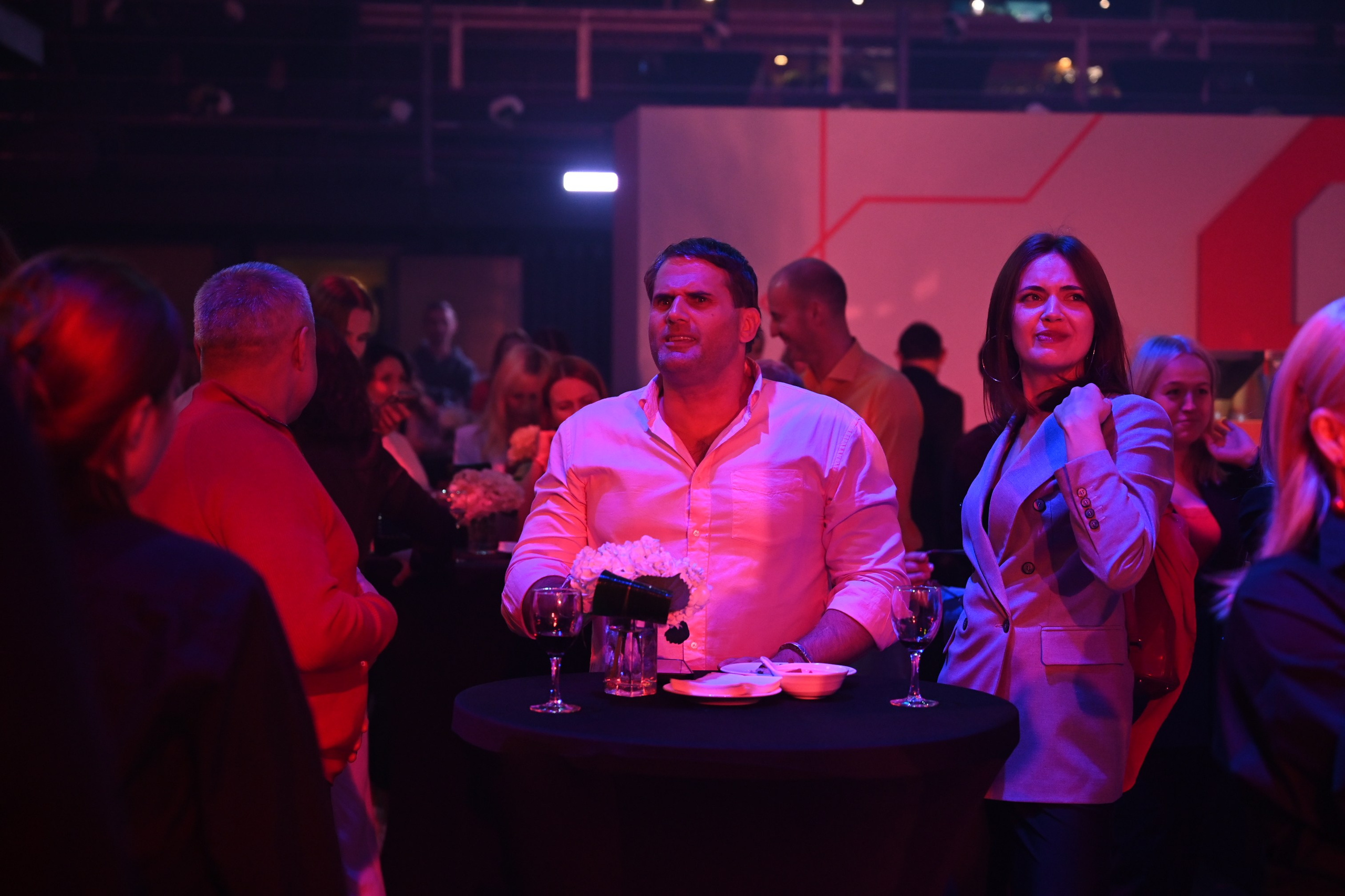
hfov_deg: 28.8
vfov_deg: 19.5
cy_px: 448
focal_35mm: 70
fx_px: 2615
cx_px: 672
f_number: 3.5
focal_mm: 70
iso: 2500
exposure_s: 1/320
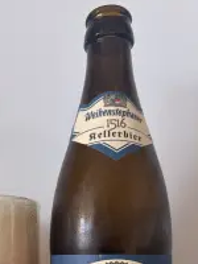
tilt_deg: +1.5
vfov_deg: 34.1
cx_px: 44
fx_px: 397
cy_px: 255
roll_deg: +0.6
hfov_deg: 27.5
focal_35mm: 52
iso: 200
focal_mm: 5.96
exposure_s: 1/60
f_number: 1.6
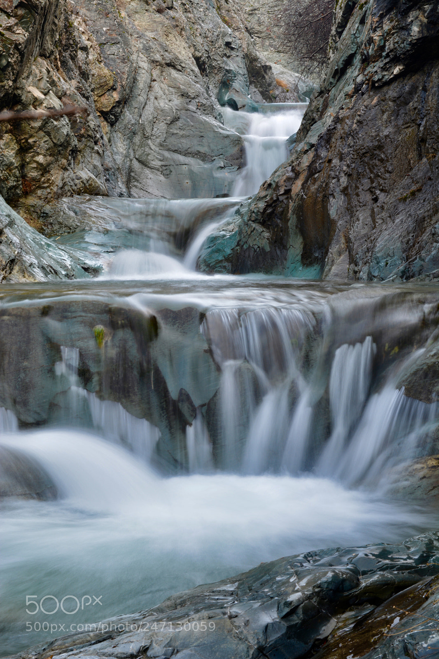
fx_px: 1098
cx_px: 220
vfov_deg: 33.4
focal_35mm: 60
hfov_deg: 22.6
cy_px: 330
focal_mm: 40
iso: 100
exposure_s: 1/1.6
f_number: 22
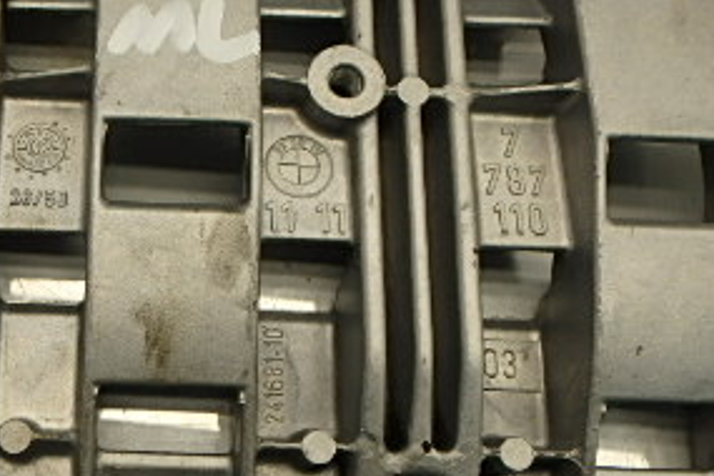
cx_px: 140
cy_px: 258
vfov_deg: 27.5
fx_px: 972
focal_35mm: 49
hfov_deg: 38.8
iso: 125
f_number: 3.5
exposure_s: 1/60
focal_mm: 3.7
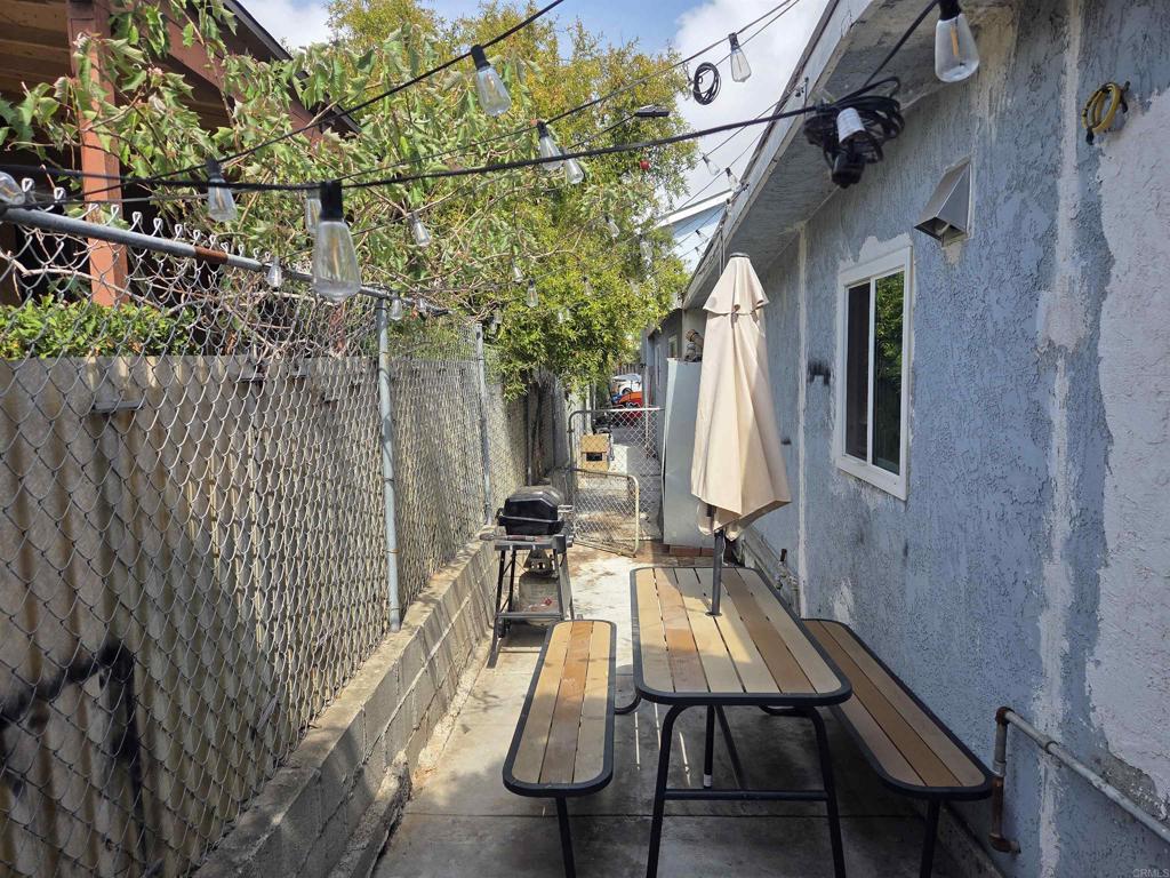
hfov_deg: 73.9
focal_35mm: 23
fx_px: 777
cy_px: 439
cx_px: 585
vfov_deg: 58.9
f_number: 1.8
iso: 80
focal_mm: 5.4
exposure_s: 1/2077
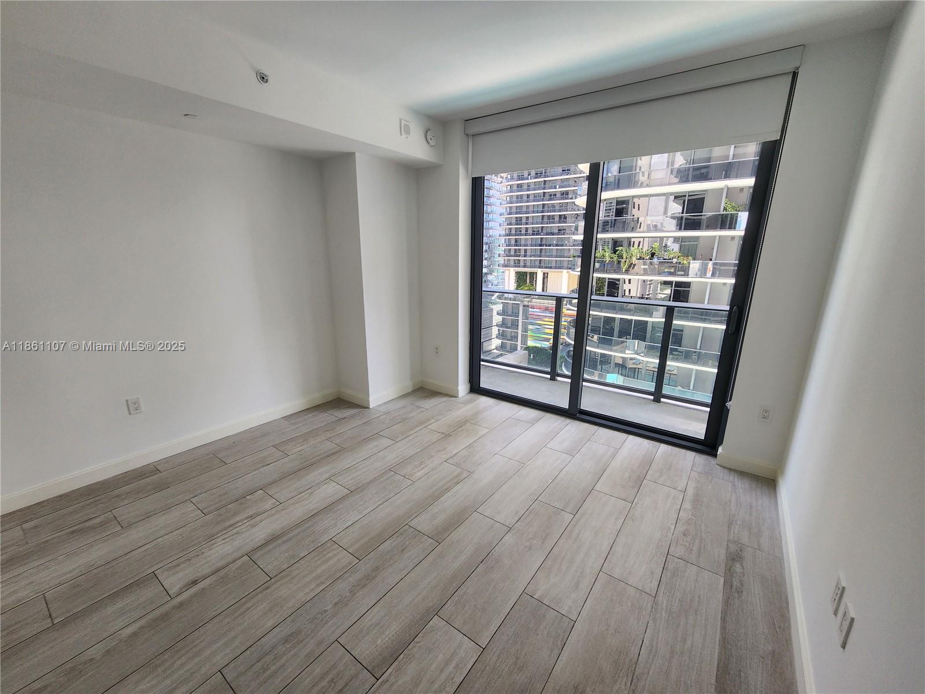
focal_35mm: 13
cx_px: 462
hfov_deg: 106.2
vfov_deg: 89.9
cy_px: 347
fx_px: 347
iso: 100
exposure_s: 1/60
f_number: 2.2
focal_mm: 2.2
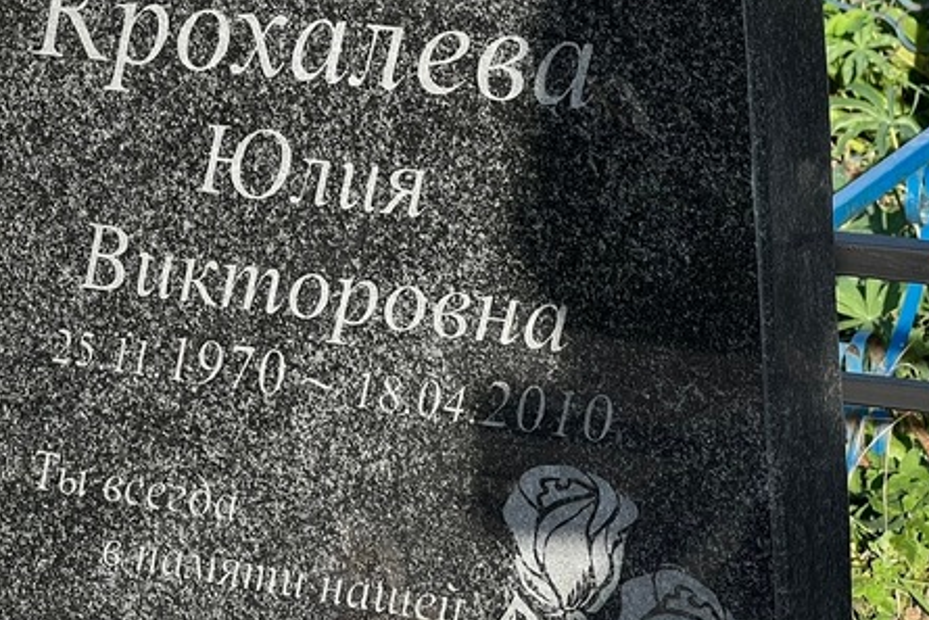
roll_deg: +2.2
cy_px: 163
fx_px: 3717
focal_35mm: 144
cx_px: 388
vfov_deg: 9.5
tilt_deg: -17.9
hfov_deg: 14.2
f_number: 2.8
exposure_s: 1/178
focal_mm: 9
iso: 25
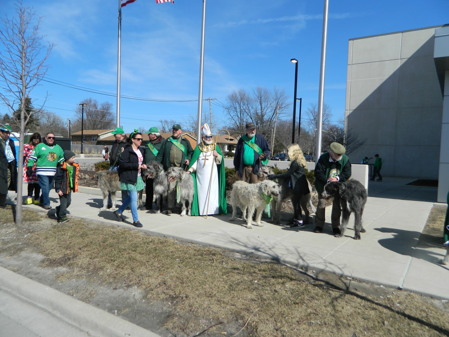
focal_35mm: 25
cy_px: 168
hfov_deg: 69.4
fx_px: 324
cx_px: 224
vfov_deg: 54.9
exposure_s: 1/200
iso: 80
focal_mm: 4.5
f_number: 8.7
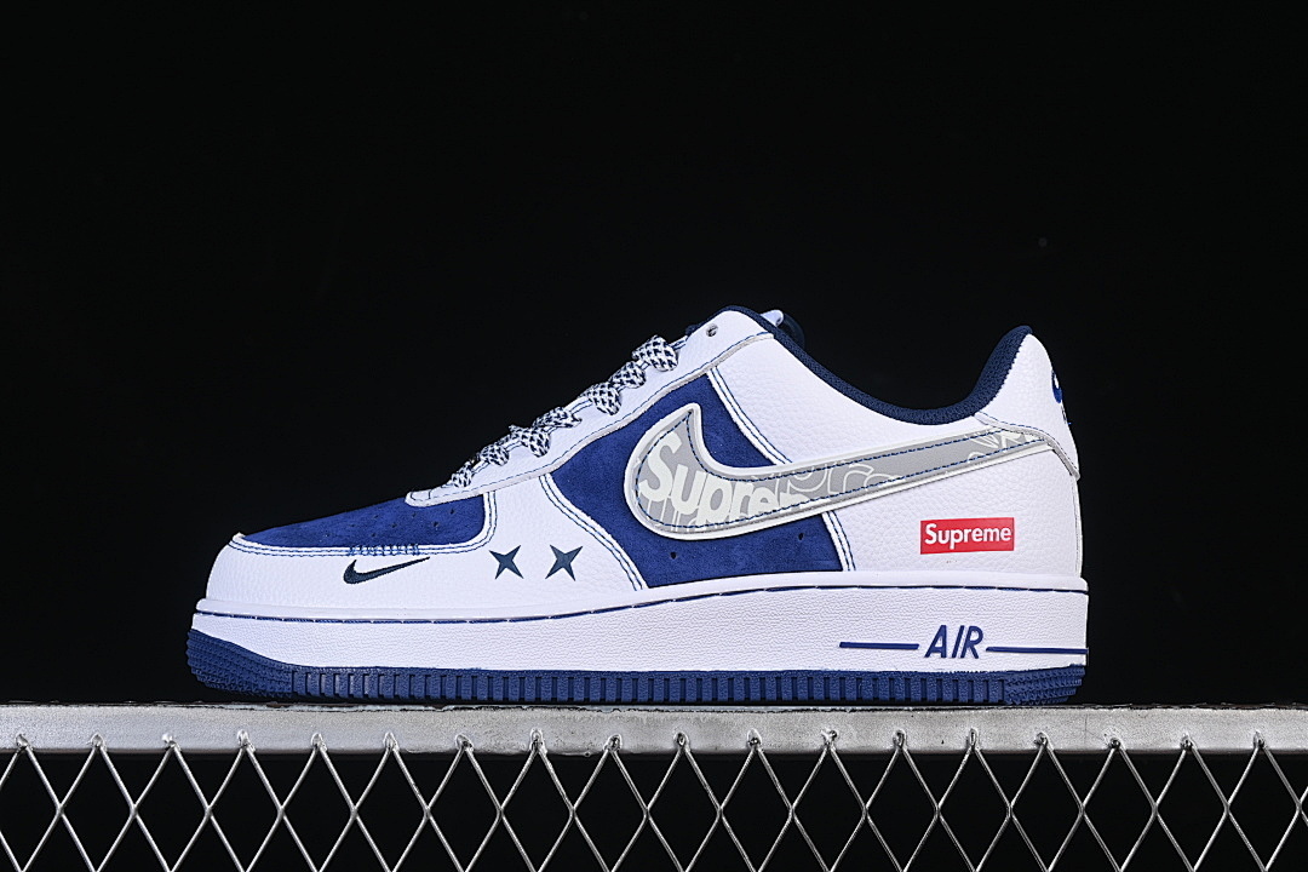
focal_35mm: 75
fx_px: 2725
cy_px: 436
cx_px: 654
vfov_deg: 18.2
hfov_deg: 27.0
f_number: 8
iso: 160
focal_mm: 50
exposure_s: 1/80
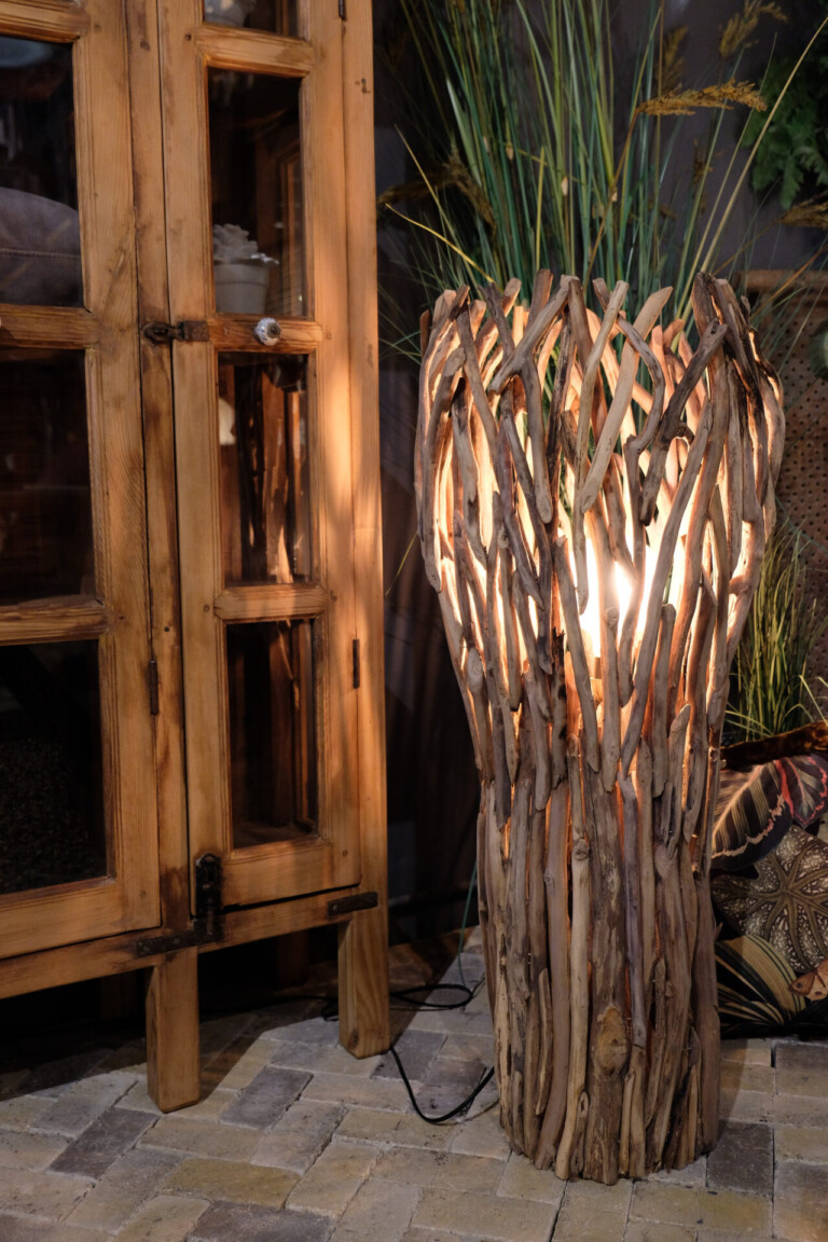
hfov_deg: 41.1
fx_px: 1104
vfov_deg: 58.7
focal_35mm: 32
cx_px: 414
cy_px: 621
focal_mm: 21.4
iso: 1250
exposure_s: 1/30
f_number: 3.2
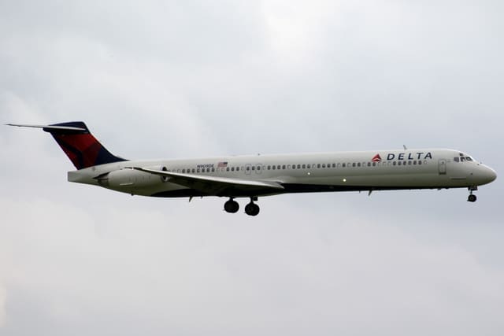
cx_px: 252
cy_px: 168
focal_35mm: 270
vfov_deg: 5.1
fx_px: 3781
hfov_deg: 7.6
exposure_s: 1/800
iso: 100
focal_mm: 180
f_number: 5.6
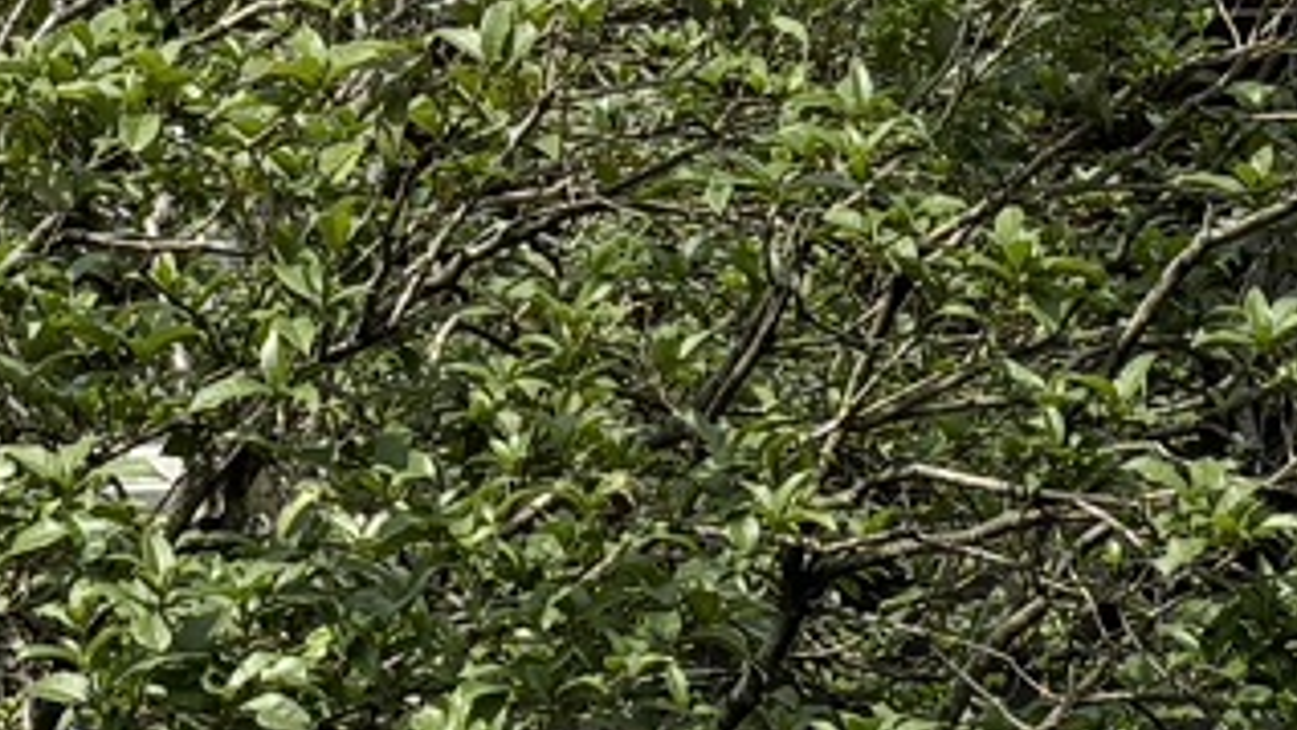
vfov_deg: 6.7
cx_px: 498
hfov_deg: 12.1
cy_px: -624
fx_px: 6123
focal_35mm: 178
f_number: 1.6
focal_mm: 5.96
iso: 50
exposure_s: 1/3650
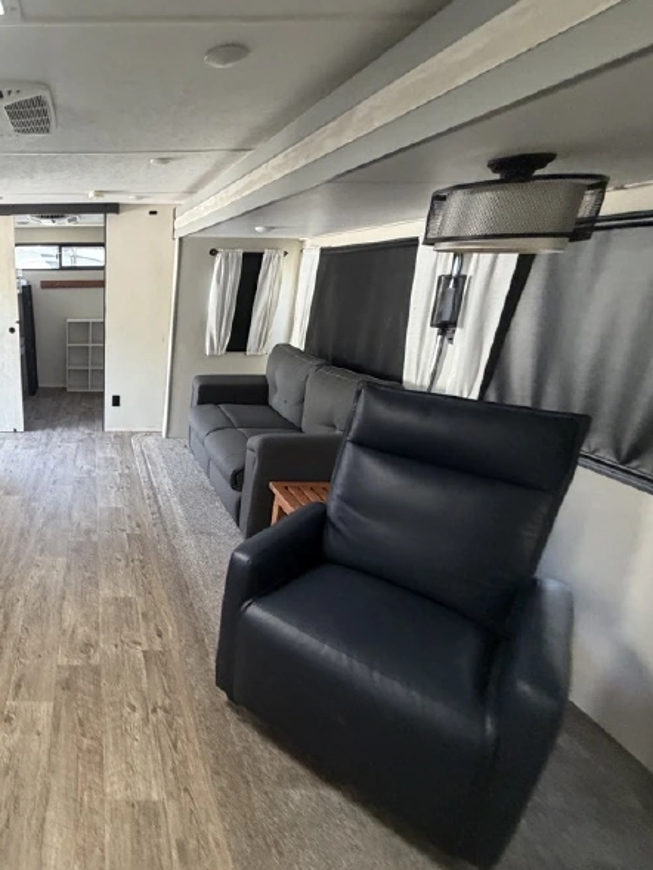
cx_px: 86
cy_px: 430
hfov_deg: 60.1
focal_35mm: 19
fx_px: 478
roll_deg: -1.3
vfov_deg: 84.6
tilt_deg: -21.9
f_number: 2.2
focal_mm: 2.22
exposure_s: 1/77
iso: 320
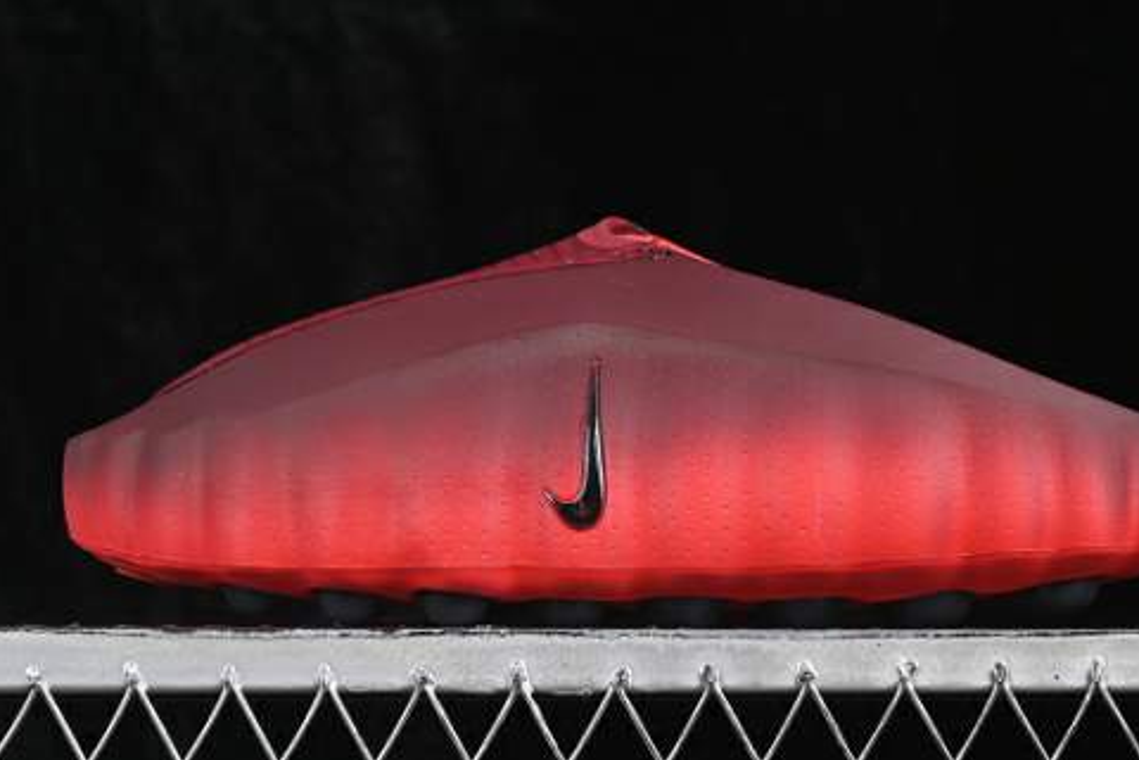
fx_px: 3607
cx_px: 626
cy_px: 271
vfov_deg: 12.0
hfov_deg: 17.9
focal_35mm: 114
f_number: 6.3
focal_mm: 50
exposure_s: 1/60
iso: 160
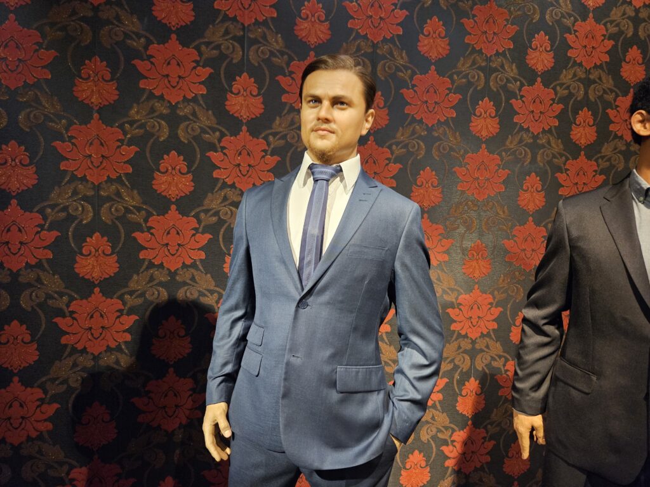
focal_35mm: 23
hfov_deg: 73.9
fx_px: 432
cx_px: 325
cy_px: 244
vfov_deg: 58.9
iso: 640
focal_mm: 5.4
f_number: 1.8
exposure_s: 1/120
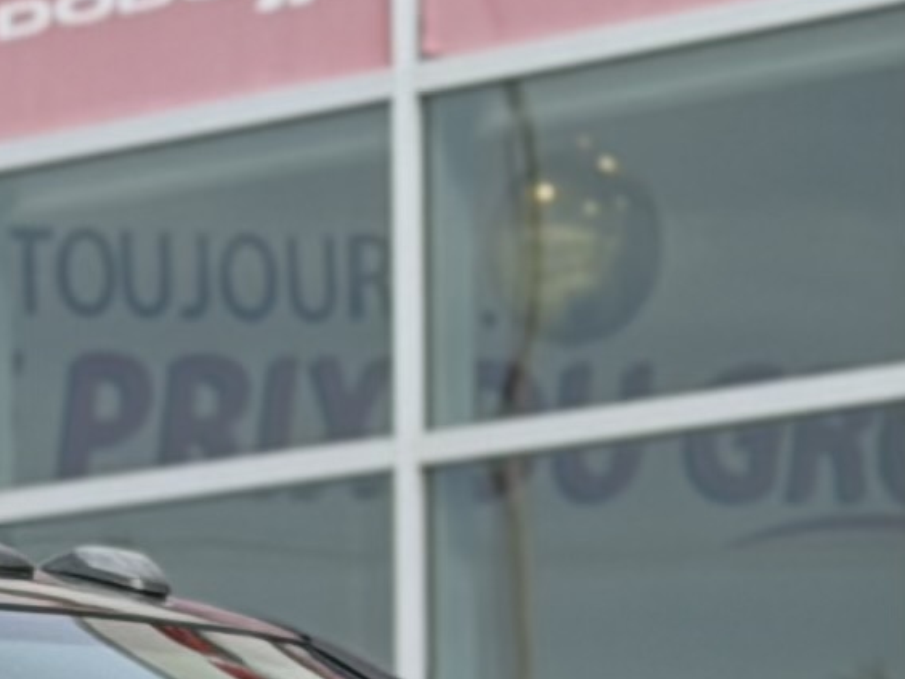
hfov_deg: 5.7
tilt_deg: -2.6
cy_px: 1697
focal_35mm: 343
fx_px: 8967
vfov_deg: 4.2
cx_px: -502
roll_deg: +0.2
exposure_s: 1/2415
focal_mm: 6.76
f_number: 1.78
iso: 80
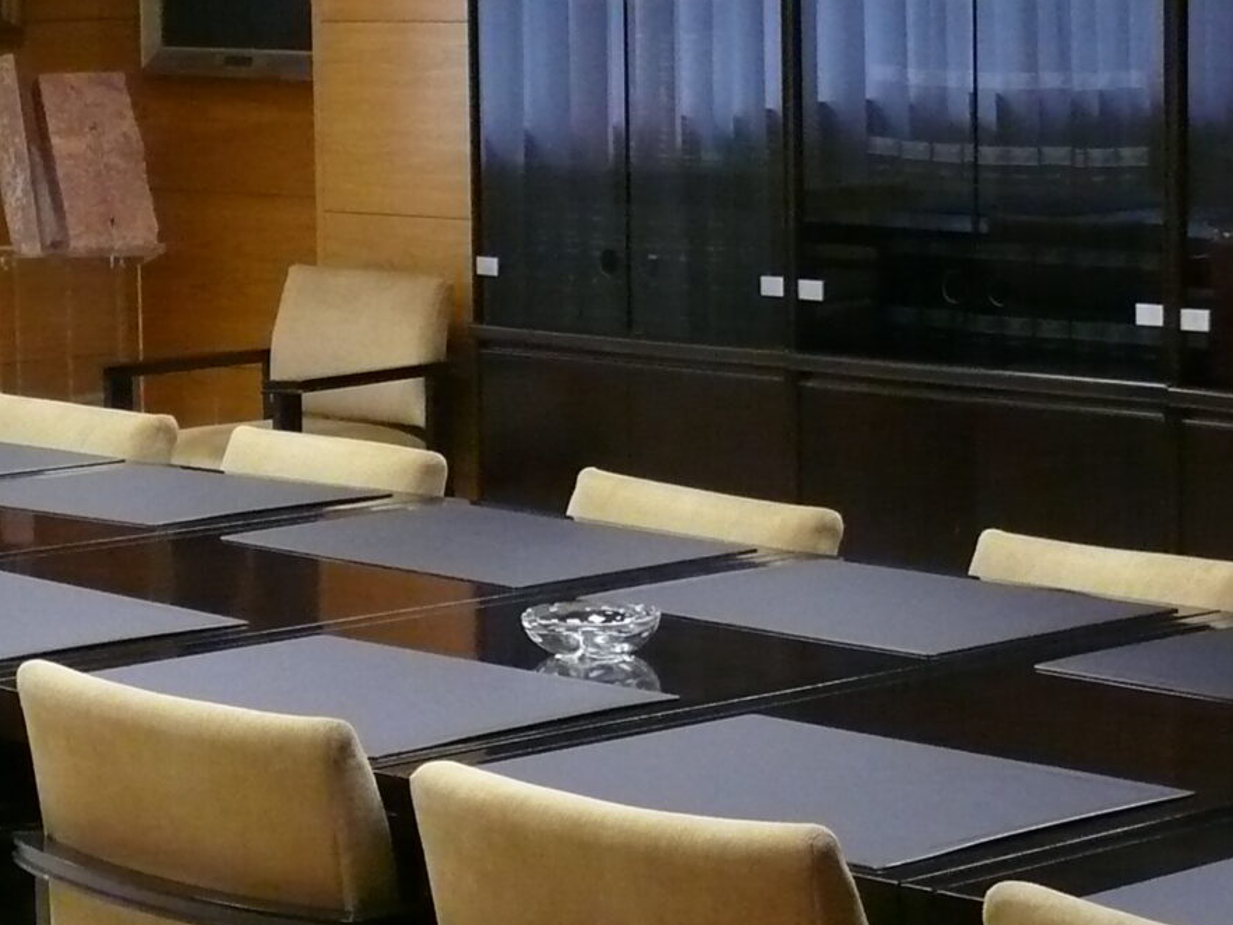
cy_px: 553
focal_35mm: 116
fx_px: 4131
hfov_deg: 16.9
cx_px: 356
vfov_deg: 12.8
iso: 400
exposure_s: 1/40
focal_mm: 8.4
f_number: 2.8
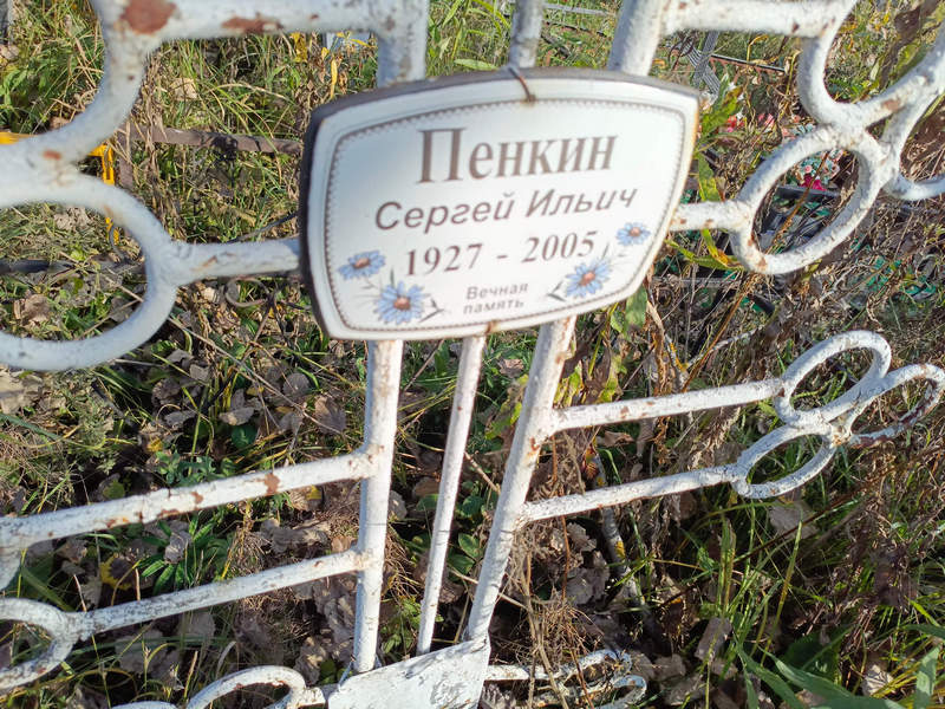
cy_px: 354
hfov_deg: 69.4
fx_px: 682
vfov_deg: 54.9
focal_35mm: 25
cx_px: 472
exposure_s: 1/809
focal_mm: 4.76
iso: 117
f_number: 1.69
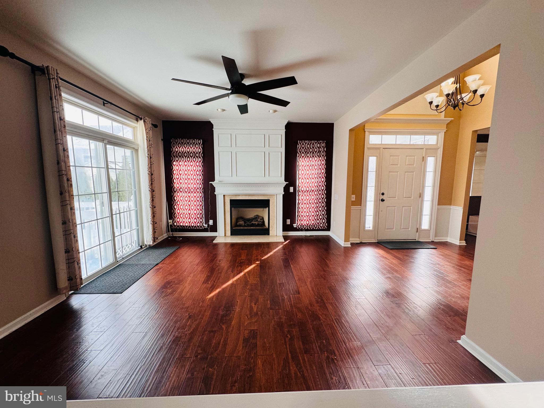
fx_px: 220
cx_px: 272
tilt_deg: -7.0
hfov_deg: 102.1
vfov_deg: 85.7
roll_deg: -0.1
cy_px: 204
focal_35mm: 14
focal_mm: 2.22
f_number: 2.2
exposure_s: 1/120
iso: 125
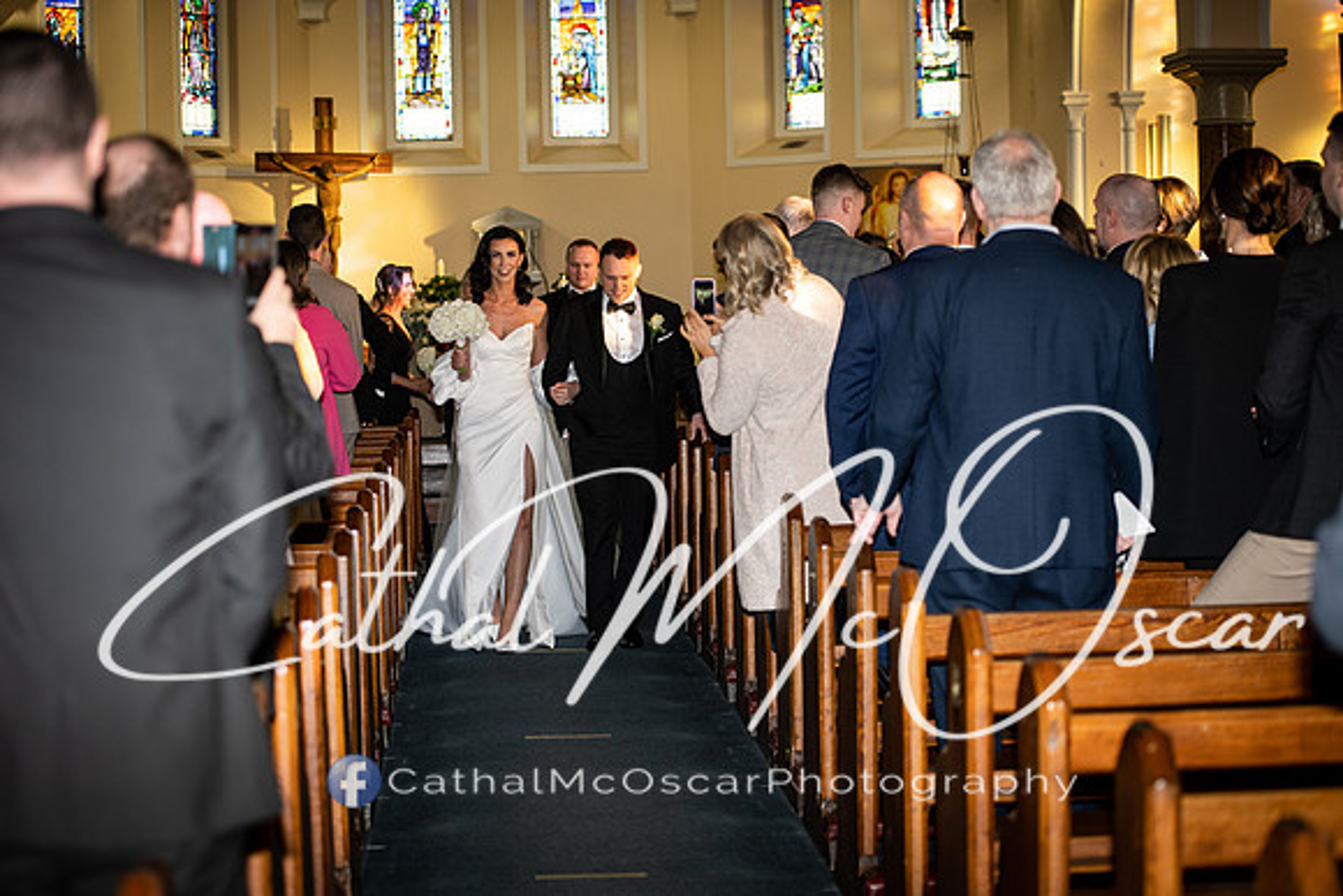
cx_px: 672
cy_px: 448
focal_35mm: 100
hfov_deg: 20.4
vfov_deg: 13.7
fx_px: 3731
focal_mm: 100
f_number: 2.8
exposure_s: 1/250
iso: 400
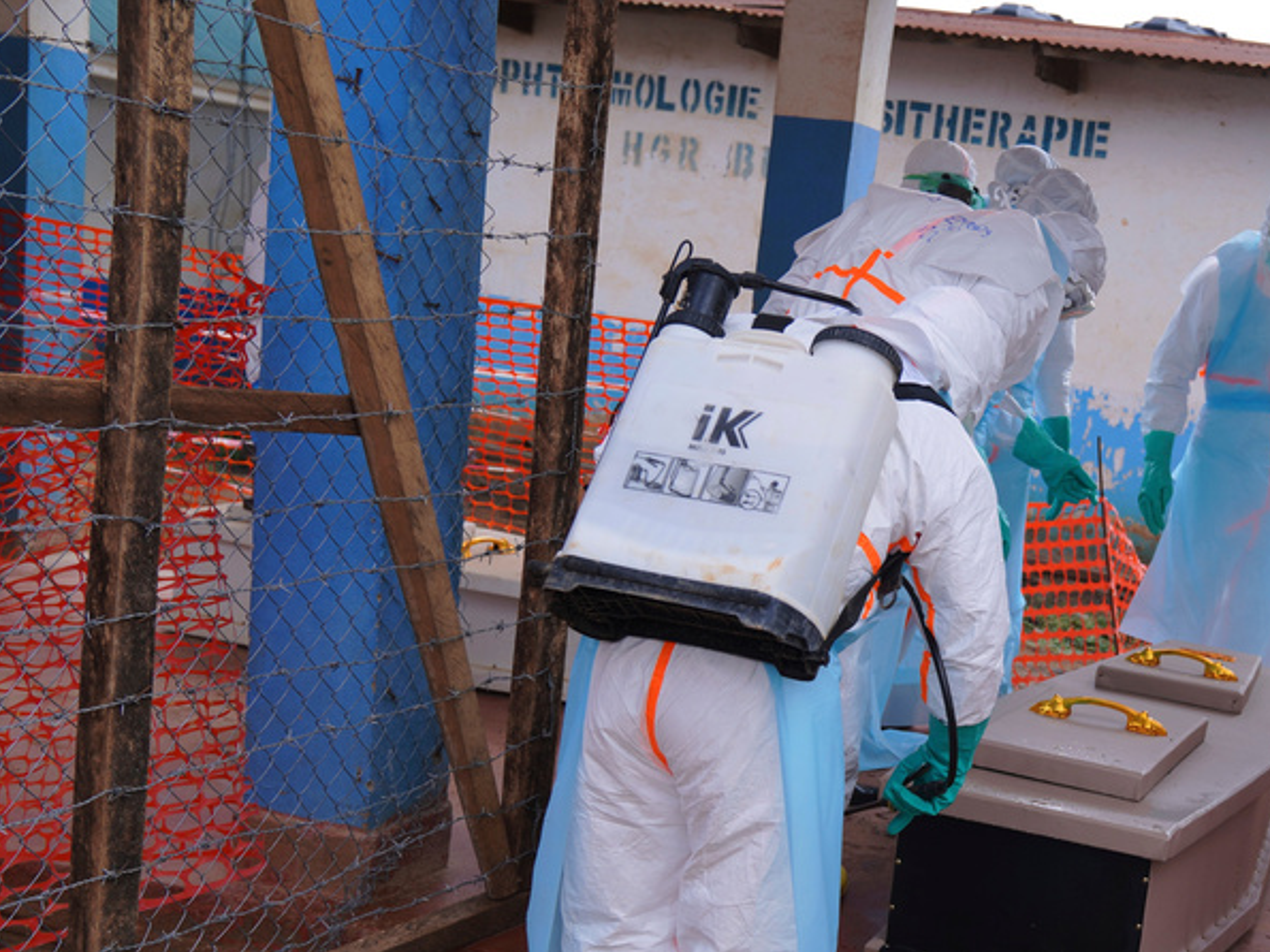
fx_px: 1761
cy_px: 687
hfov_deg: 38.0
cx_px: 1044
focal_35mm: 48
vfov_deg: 29.9
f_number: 4
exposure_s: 1/320
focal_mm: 29
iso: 100
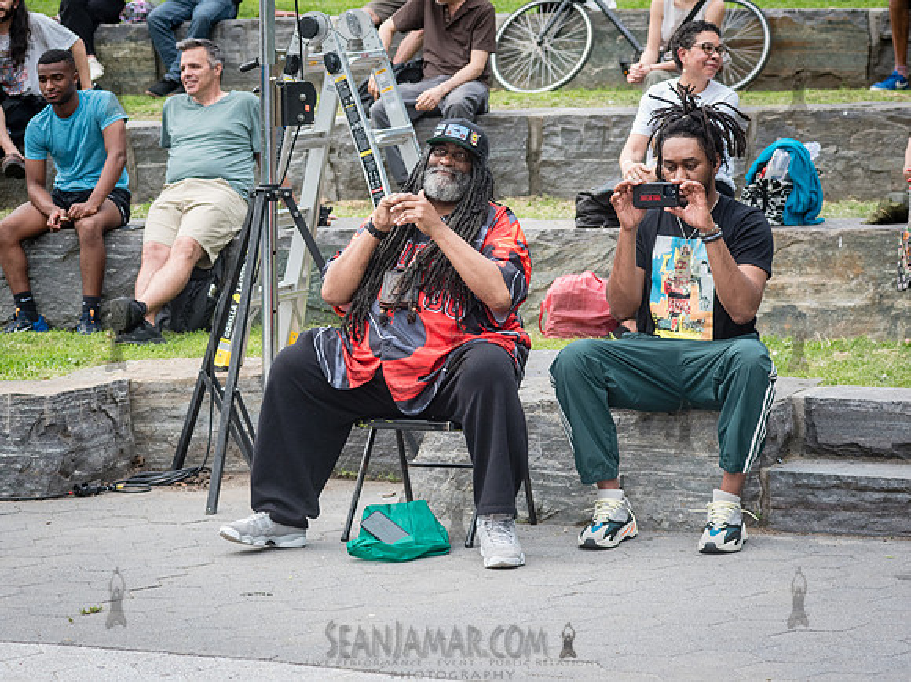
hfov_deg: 18.6
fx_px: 2787
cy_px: 312
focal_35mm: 106
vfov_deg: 13.9
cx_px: 409
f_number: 4.5
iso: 1000
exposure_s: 1/500
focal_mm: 86
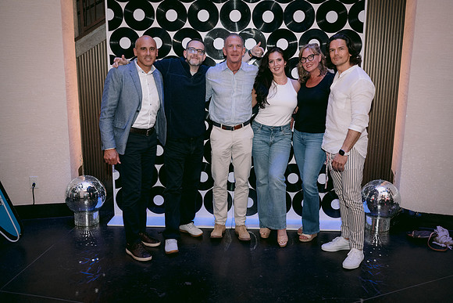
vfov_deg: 37.9
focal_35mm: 35
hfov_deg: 54.4
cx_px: 226
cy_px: 152
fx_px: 440
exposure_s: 1/160
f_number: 2.8
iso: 1600
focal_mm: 35
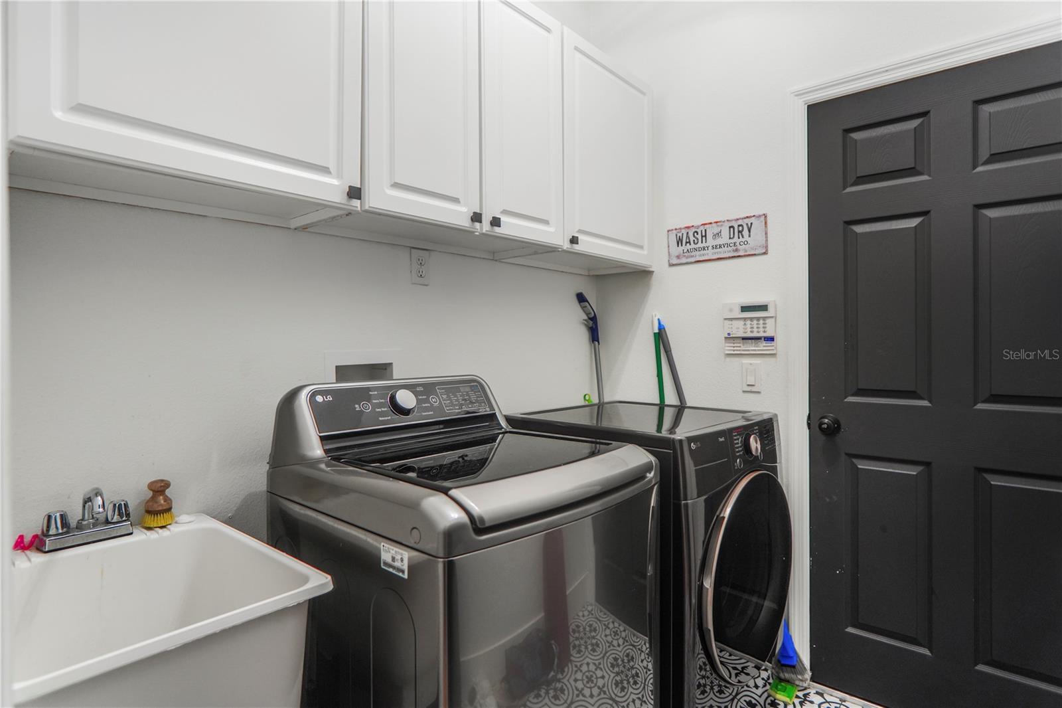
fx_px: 531
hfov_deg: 90.0
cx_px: 531
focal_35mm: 18
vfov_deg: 67.4
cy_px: 354
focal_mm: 12
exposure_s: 1/50
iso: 100
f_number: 2.5
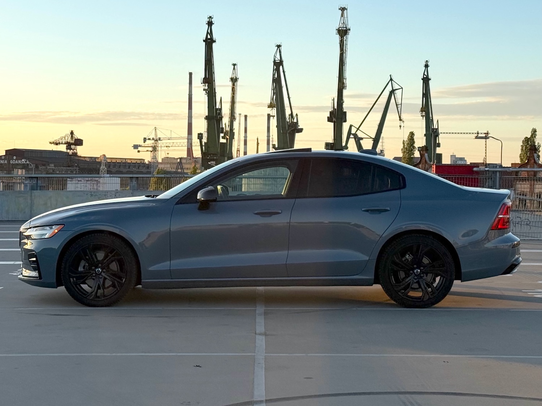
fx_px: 752
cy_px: 203
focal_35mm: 48
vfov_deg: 30.3
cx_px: 271
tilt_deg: +1.4
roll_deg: -0.3
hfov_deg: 39.7
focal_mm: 6.76
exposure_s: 1/2415
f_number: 1.78
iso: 64
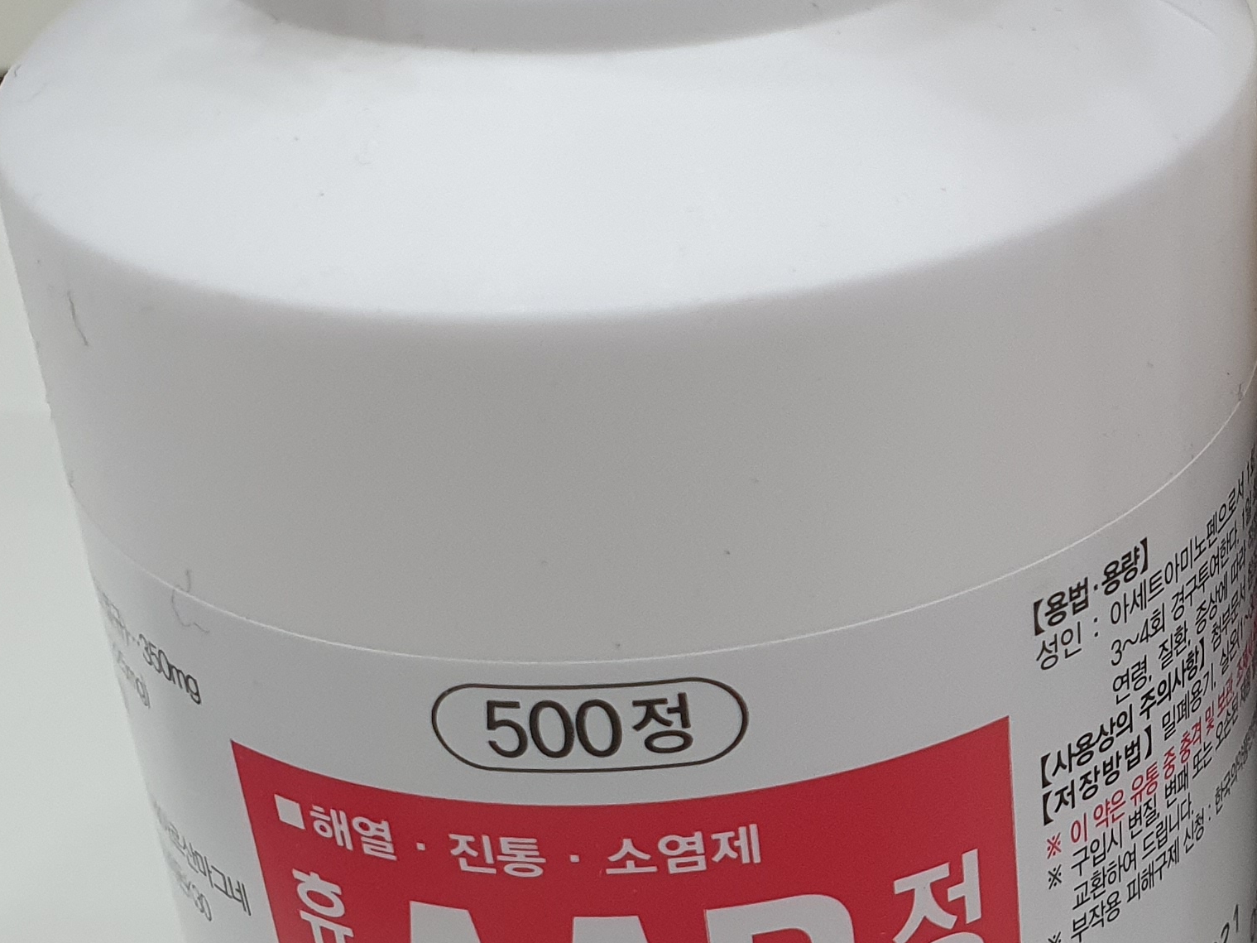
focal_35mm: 69
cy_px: 398
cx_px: 1365
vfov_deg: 21.3
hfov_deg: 26.1
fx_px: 2505
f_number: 2.4
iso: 160
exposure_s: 1/120
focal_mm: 4.32
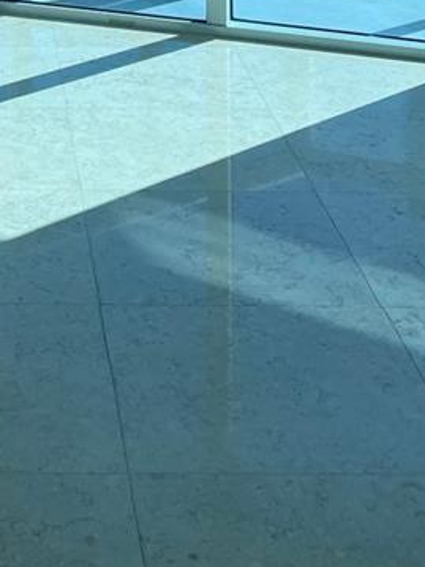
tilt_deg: -1.4
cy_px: -338
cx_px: -35
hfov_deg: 16.5
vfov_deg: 19.1
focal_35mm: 87
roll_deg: +0.0
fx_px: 1425
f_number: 1.6
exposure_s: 1/1855
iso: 32
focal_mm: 4.2
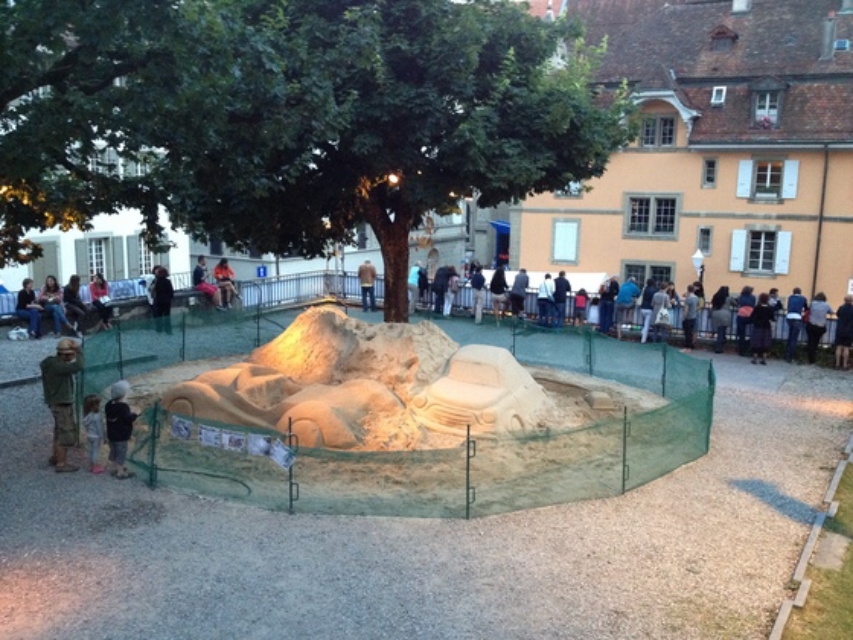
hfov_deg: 52.6
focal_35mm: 35
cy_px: 320
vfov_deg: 40.7
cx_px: 426
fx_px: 862
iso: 400
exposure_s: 1/20
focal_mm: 4.28
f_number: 2.4
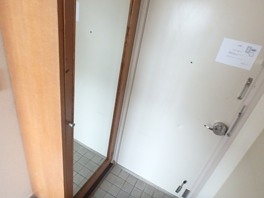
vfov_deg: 63.4
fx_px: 160
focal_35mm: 21
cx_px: 132
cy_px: 99
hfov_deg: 79.0
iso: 800
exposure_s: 1/8
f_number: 3.5
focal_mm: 3.7
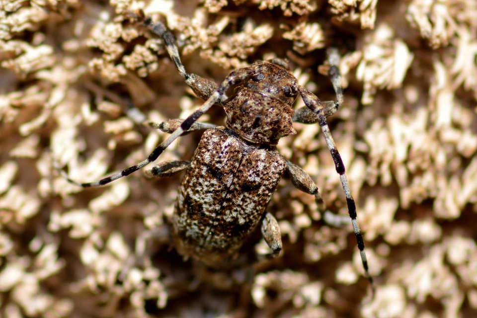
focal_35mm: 150
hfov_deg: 13.7
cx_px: 238
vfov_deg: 9.1
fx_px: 1987
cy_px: 159
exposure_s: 1/320
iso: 100
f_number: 9
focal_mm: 100
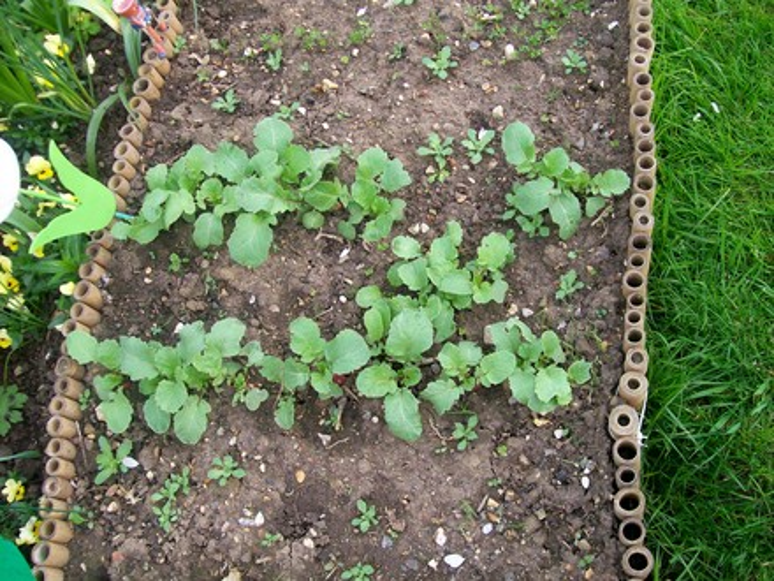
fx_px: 805
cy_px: 290
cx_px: 387
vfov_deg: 39.7
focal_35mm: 36
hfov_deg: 51.4
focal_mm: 6
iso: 80
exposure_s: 1/268
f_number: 2.7
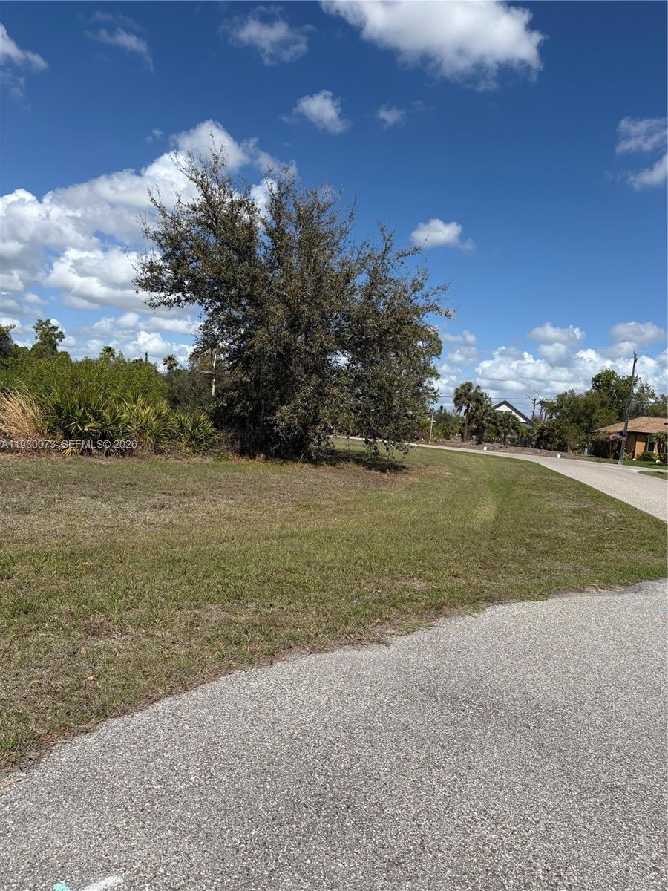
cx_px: 334
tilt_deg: -2.2
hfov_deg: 53.1
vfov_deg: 67.3
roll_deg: -5.4
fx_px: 669
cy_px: 446
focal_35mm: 26
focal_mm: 5.96
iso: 50
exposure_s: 1/6329
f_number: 1.6
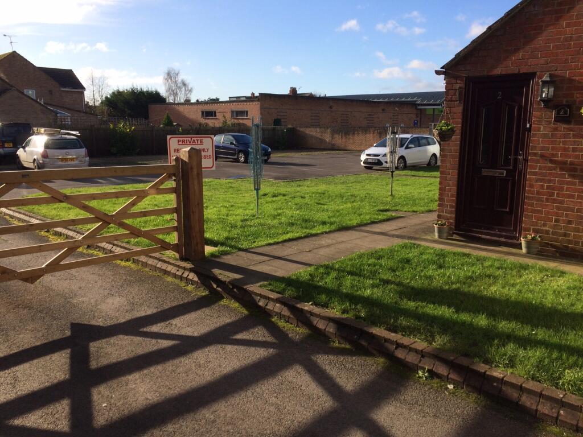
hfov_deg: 61.7
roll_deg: -1.2
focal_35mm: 29
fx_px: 488
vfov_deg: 48.2
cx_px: 292
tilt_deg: -14.3
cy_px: 218
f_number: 2.2
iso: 32
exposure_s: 1/1667
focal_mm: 4.15
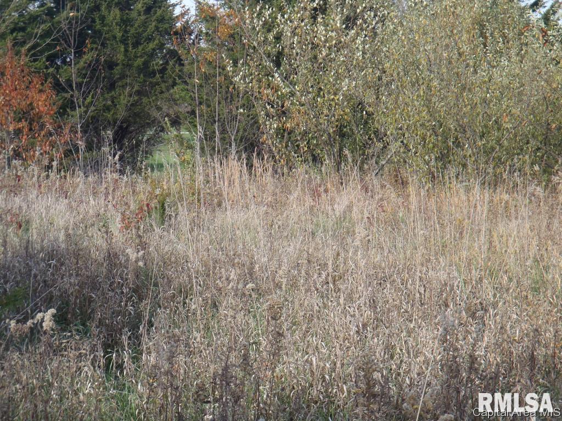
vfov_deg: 14.5
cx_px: 281
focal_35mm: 102
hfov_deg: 19.3
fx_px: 1656
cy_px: 210
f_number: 5.1
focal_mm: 18.2
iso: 100
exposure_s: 1/200
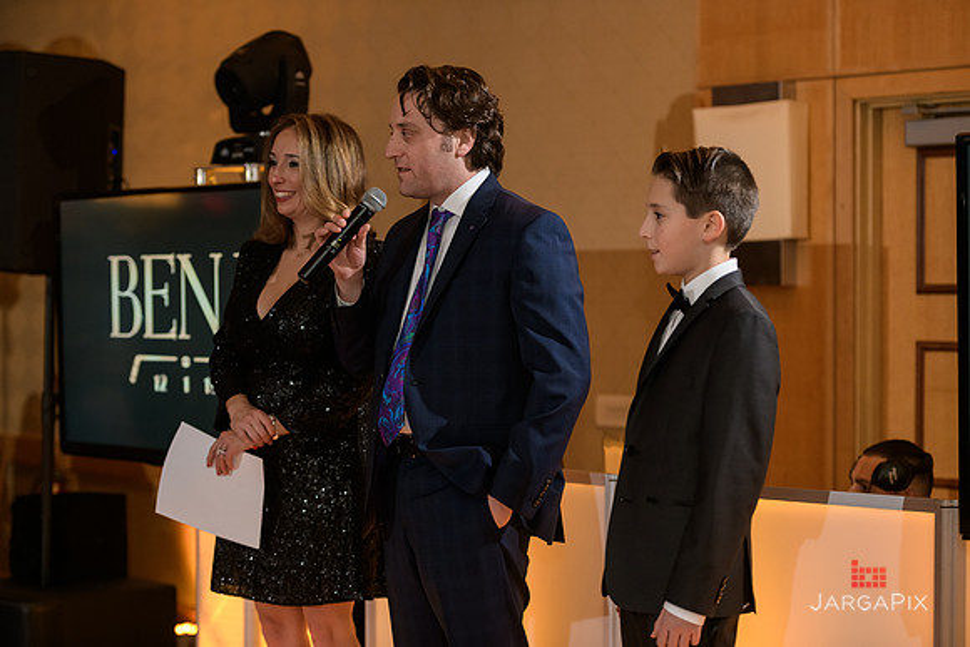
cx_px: 485
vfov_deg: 16.7
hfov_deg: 24.8
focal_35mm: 82
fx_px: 2210
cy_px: 324
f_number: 3.2
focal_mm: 82
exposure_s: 1/125
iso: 1600
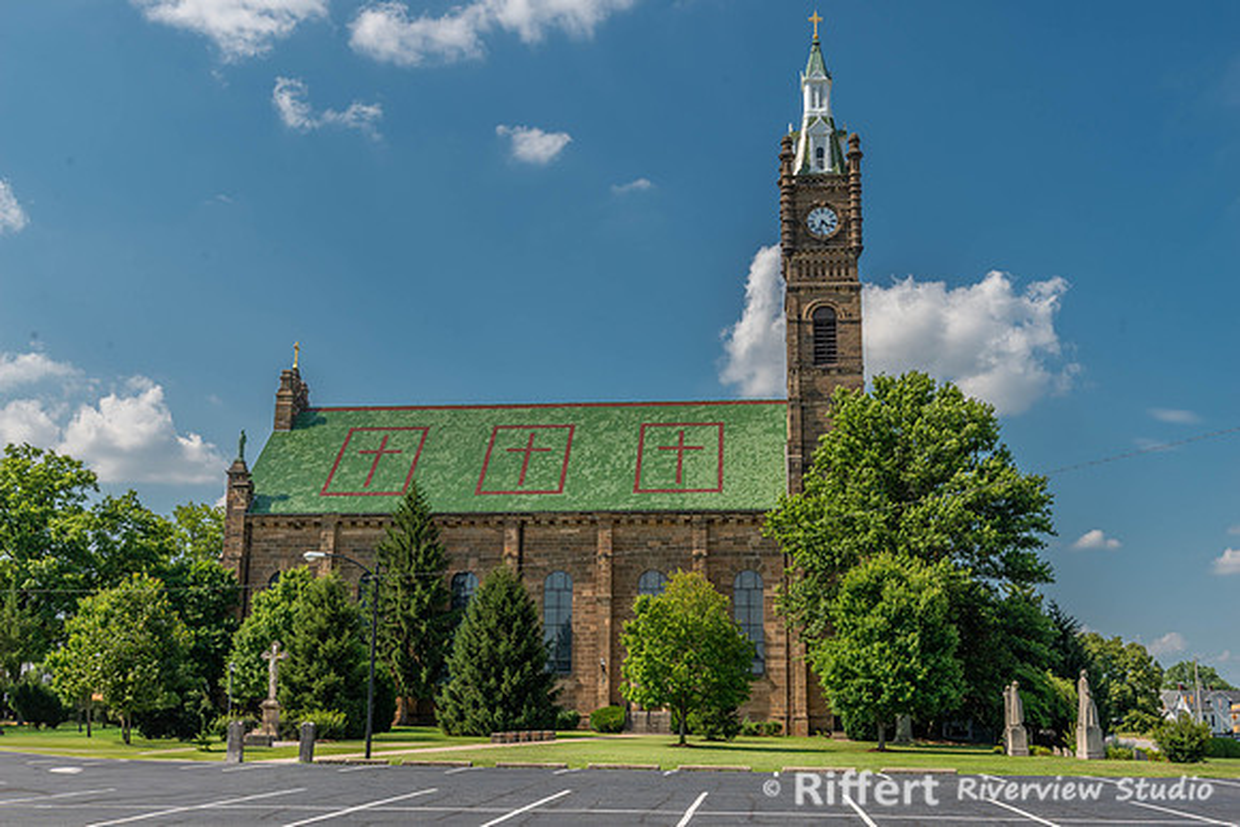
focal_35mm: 38
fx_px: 1309
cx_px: 620
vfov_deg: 35.1
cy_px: 414
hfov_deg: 50.7
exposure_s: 1/160
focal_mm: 38
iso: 100
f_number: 11
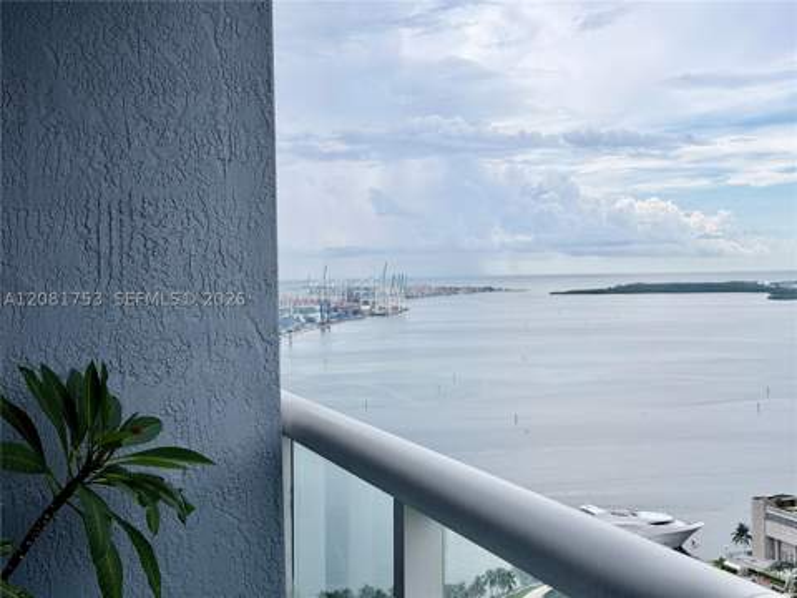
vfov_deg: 30.3
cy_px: 299
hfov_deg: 39.7
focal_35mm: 48
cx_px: 398
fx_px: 1105
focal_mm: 6.76
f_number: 1.78
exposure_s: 1/5587
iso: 64
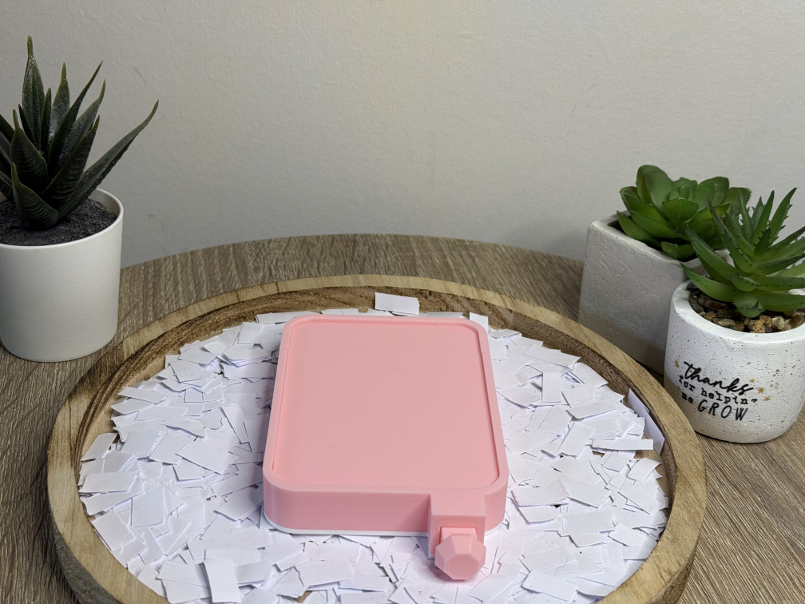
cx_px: 402
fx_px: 1116
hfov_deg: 39.7
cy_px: 302
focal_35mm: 48
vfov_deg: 30.3
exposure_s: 1/91
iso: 80
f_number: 1.8
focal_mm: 6.8
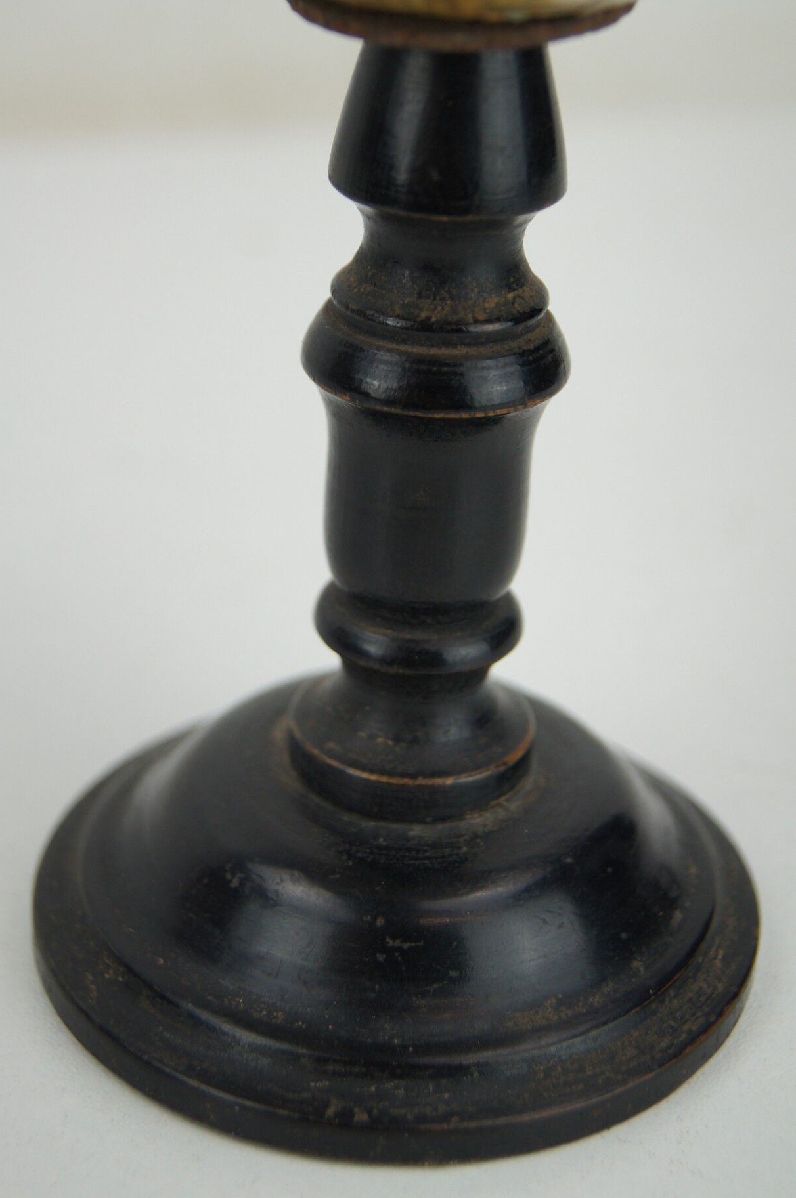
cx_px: 363
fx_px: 2361
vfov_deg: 28.5
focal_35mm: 71
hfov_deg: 19.1
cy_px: 528
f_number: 5
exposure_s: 1/160
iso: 250
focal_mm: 40
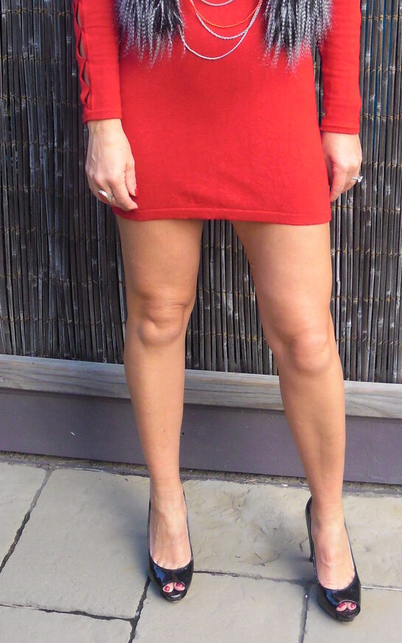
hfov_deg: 20.9
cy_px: 93
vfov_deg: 31.7
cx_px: 248
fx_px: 1087
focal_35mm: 62
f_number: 3.7
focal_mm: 5.7
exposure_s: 1/90
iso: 80
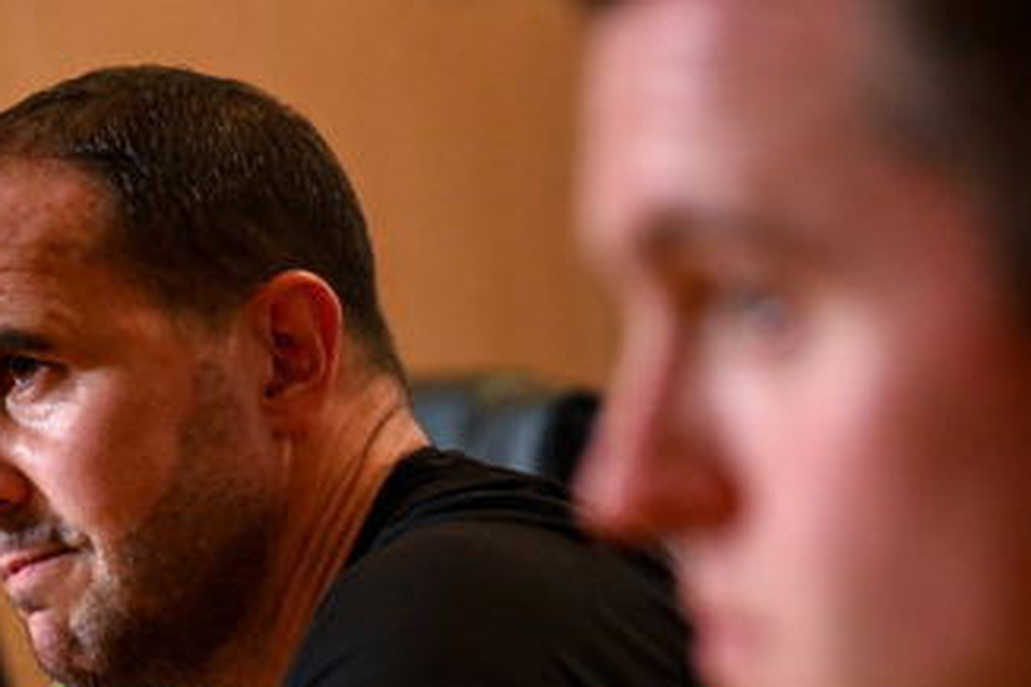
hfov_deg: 12.7
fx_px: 4608
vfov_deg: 8.5
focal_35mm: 161
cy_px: 665
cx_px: 335
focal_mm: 70
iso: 3200
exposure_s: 1/250
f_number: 2.8
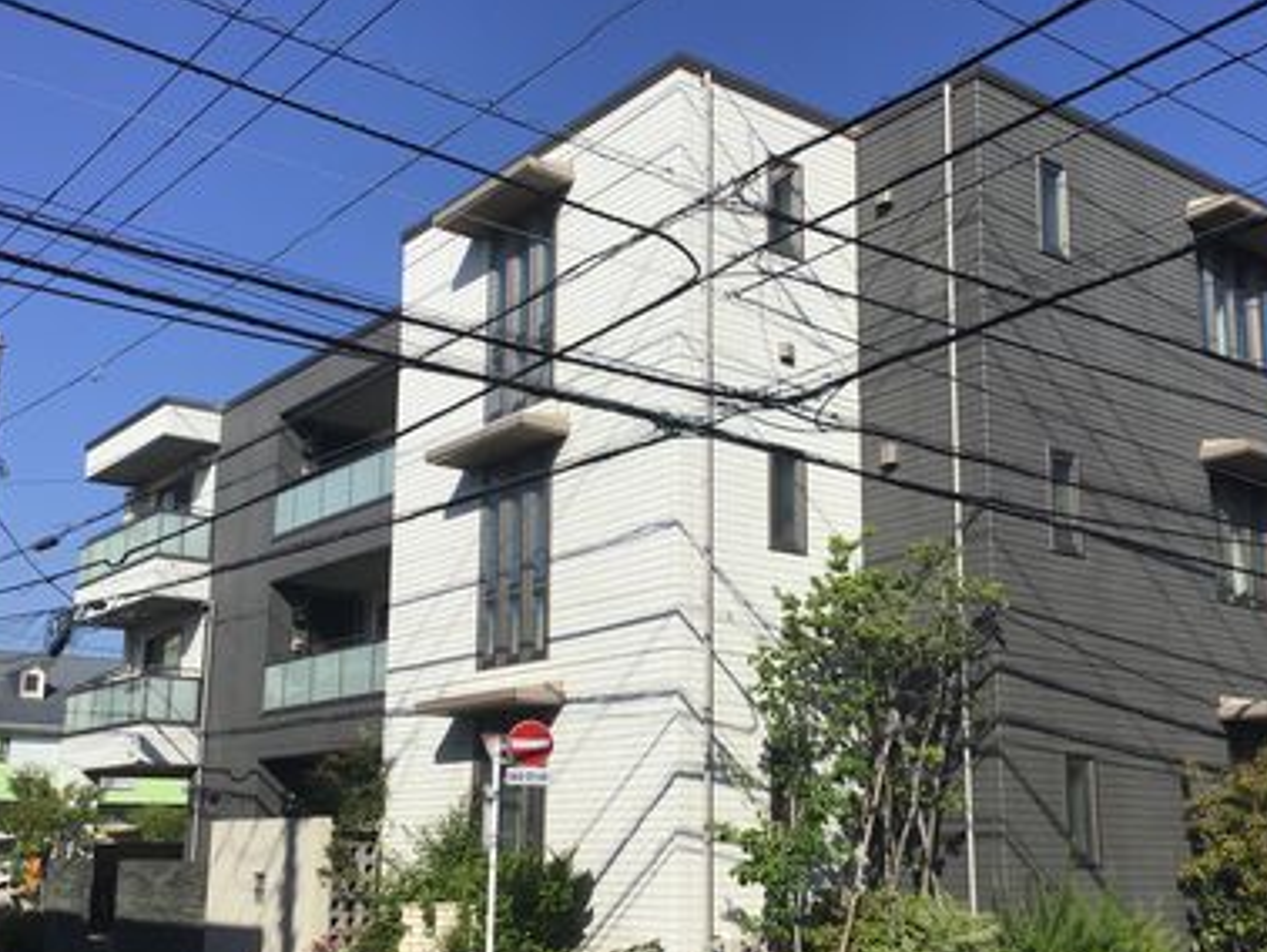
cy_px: 558
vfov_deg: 35.1
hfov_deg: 45.7
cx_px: 694
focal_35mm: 41
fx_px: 1502
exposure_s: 1/2203
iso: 25
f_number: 2.4
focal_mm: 3.3
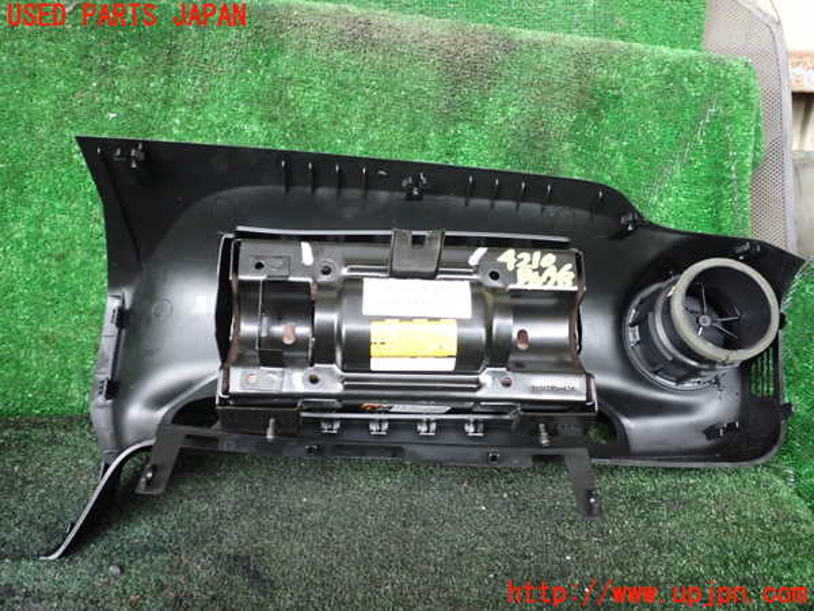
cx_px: 407
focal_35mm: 30
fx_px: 705
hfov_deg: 60.0
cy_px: 306
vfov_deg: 46.8
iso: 640
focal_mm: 5.4
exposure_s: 1/30
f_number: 2.3
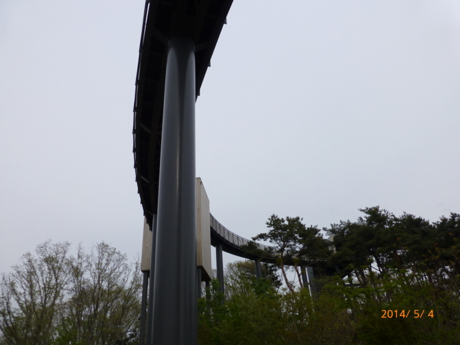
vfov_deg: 54.9
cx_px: 225
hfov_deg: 69.4
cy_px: 170
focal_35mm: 25
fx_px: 332
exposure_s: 1/1000
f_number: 4
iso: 100
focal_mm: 4.3
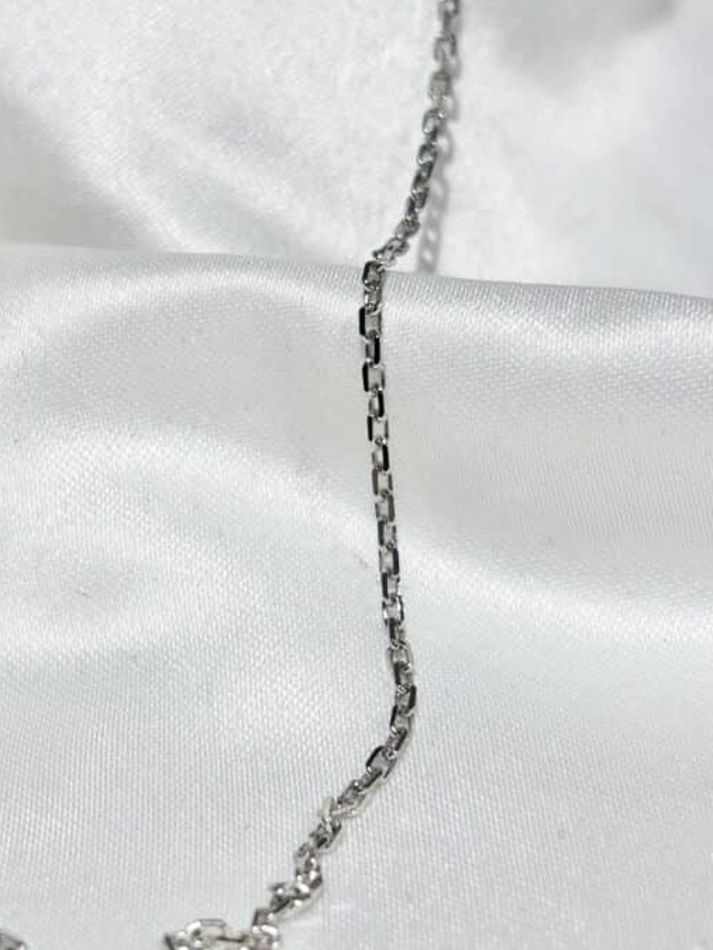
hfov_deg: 18.6
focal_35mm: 79
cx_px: 241
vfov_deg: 24.7
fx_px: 2168
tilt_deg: -17.2
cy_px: 514
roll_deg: +5.2
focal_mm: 5.96
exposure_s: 1/428
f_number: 1.6
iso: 32
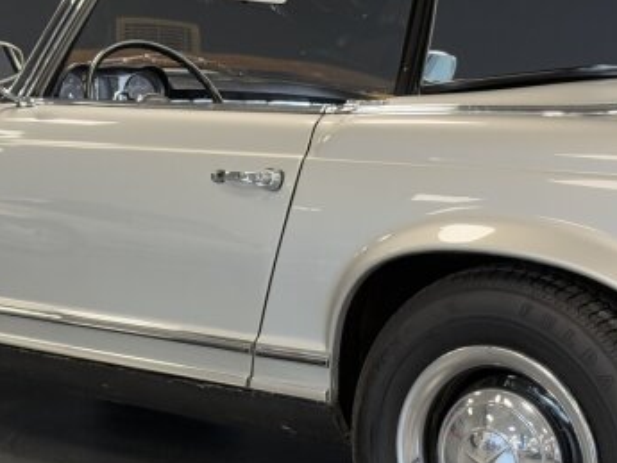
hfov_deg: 21.9
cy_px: 329
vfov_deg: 16.5
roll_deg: +0.0
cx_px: 182
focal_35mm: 89
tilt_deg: -7.5
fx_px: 1587
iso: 200
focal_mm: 6.76
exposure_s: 1/60
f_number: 1.78
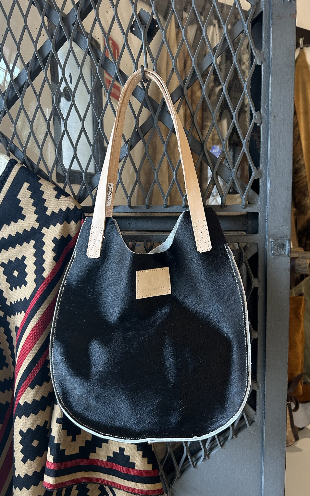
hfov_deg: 44.5
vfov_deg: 66.5
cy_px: 248
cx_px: 164
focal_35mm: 28
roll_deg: +0.0
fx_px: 378
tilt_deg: -7.3
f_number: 1.5
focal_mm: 5.7
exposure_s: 1/93
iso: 125
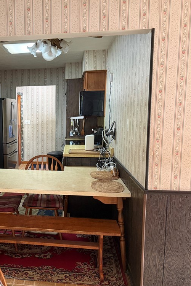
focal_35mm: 34
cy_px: 144
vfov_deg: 55.8
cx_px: 24
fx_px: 271
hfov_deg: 36.7
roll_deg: +0.7
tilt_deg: -7.7
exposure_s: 1/60
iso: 400
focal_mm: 6.76
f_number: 1.78
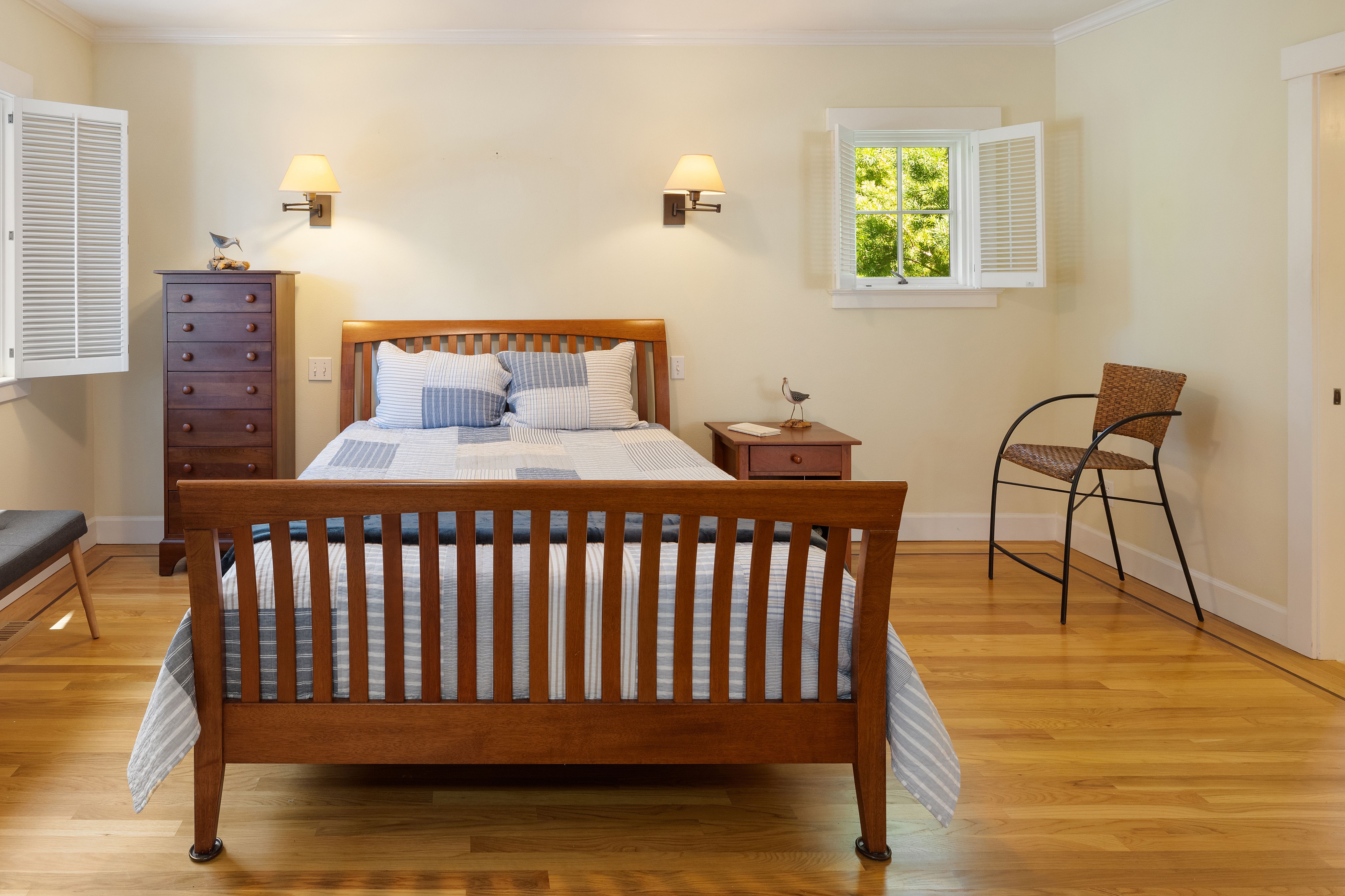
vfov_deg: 58.5
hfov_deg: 79.1
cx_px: 471
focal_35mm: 21
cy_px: 320
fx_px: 785
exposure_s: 1/2.5
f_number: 9
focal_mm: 14
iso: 400
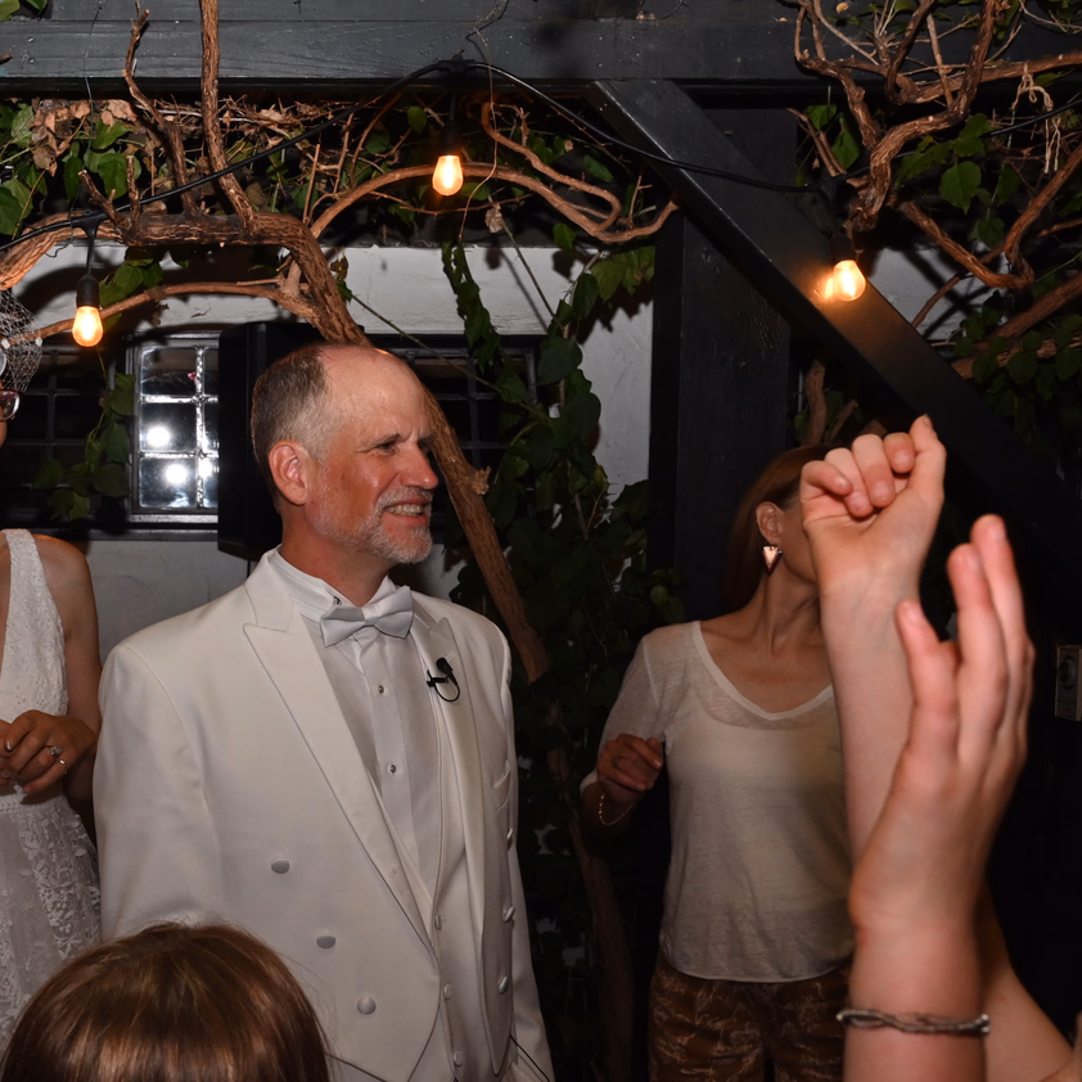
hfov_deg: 32.6
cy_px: 655
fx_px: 1768
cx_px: 148
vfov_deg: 33.9
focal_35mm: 50
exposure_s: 1/60
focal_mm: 24
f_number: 7.1
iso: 1000
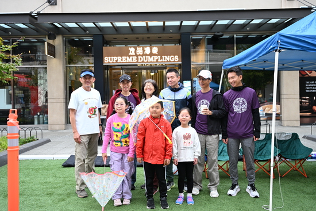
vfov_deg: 43.0
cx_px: 158
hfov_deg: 61.1
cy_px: 106
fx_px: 268
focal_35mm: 30
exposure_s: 1/320
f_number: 4
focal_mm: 30.5
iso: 1600
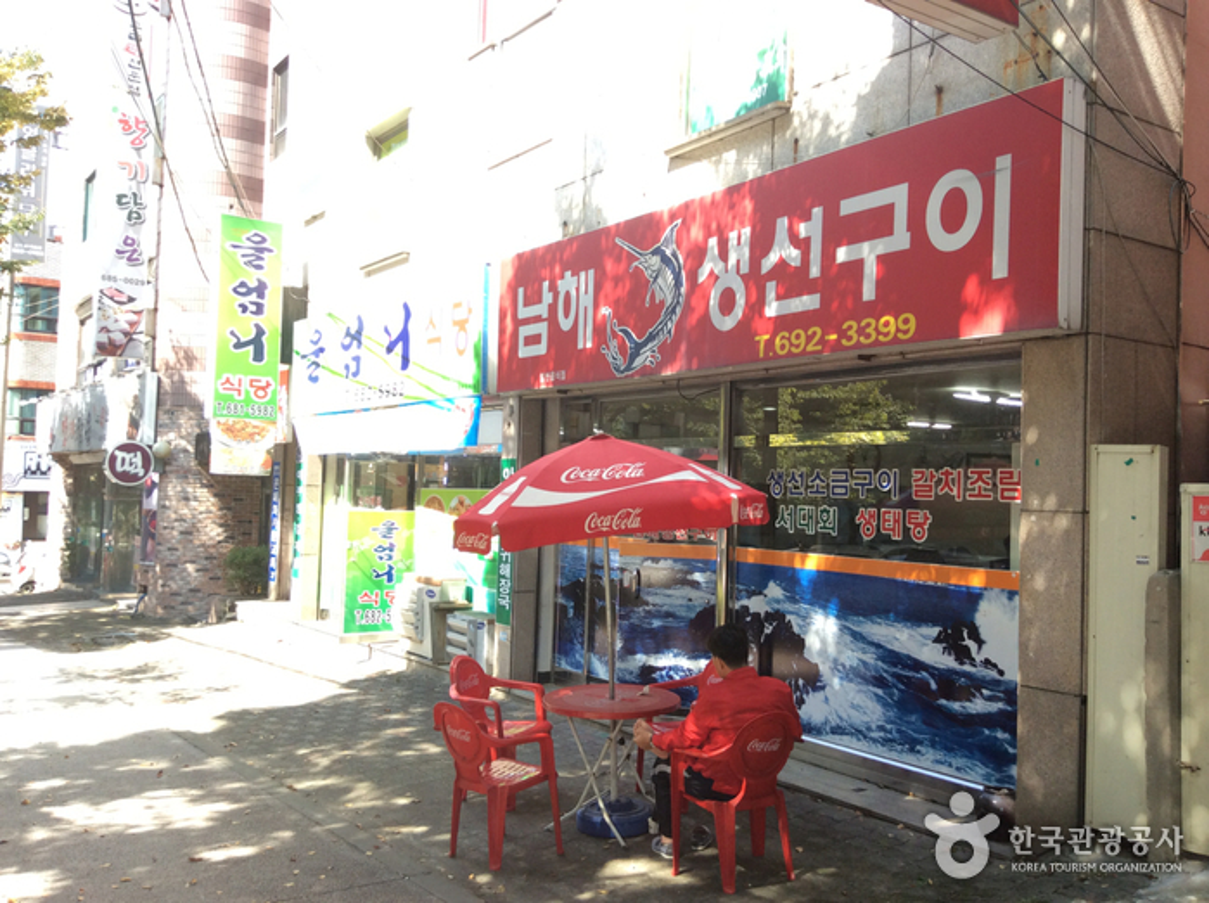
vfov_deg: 42.8
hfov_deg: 55.4
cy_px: 452
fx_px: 1151
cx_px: 604
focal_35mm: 33
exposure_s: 1/169
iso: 32
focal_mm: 3.3
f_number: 2.4
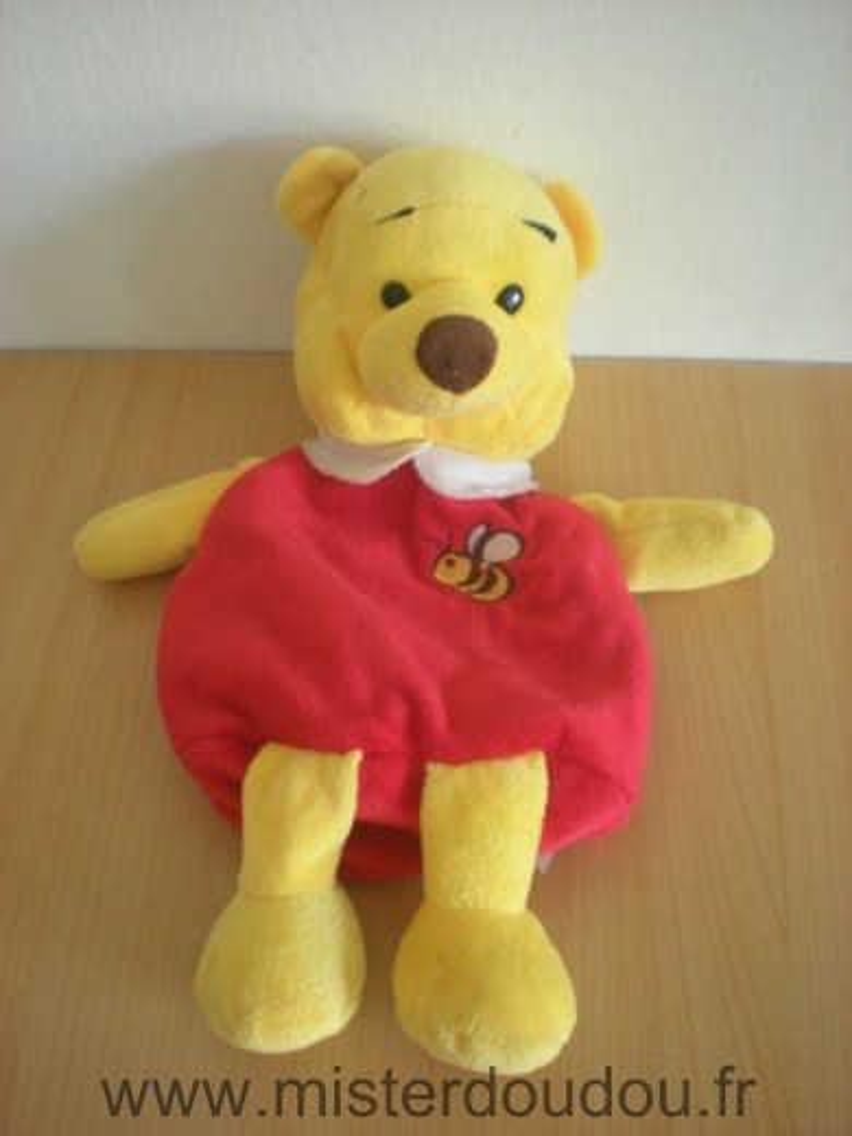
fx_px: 1247
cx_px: 426
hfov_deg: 37.7
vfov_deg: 49.0
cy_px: 568
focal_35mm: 38
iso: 200
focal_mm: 6.3
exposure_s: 1/16
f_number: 3.1
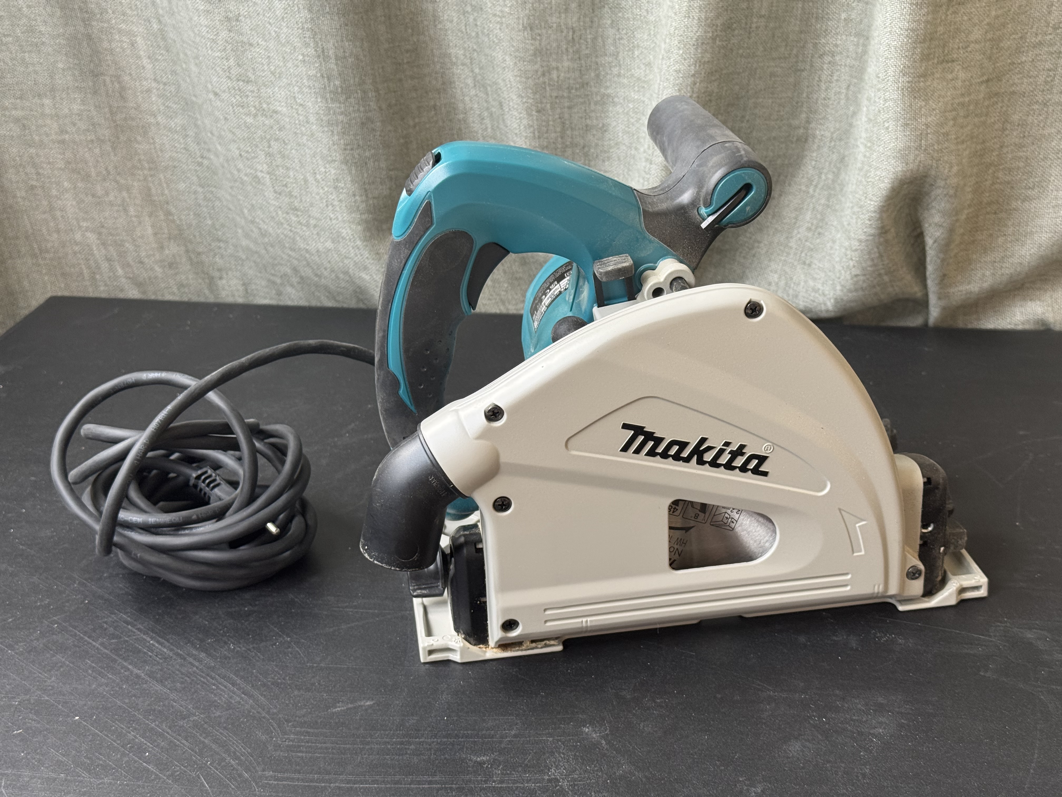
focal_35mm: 48
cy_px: 398
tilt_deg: -26.5
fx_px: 1473
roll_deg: +0.6
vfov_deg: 30.3
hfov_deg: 39.7
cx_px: 531
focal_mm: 6.76
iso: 125
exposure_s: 1/60
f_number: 1.78
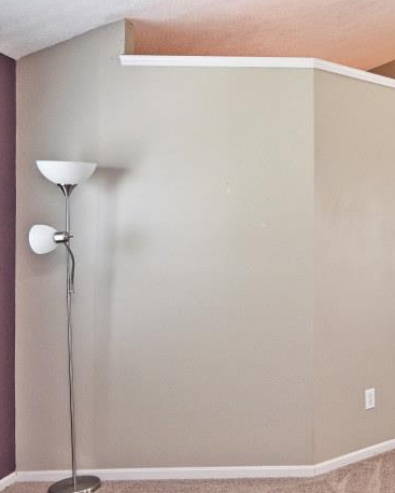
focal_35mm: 43
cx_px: 450
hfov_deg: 30.6
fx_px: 628
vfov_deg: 42.9
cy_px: 234
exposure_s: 1/60
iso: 400
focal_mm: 14
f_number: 4
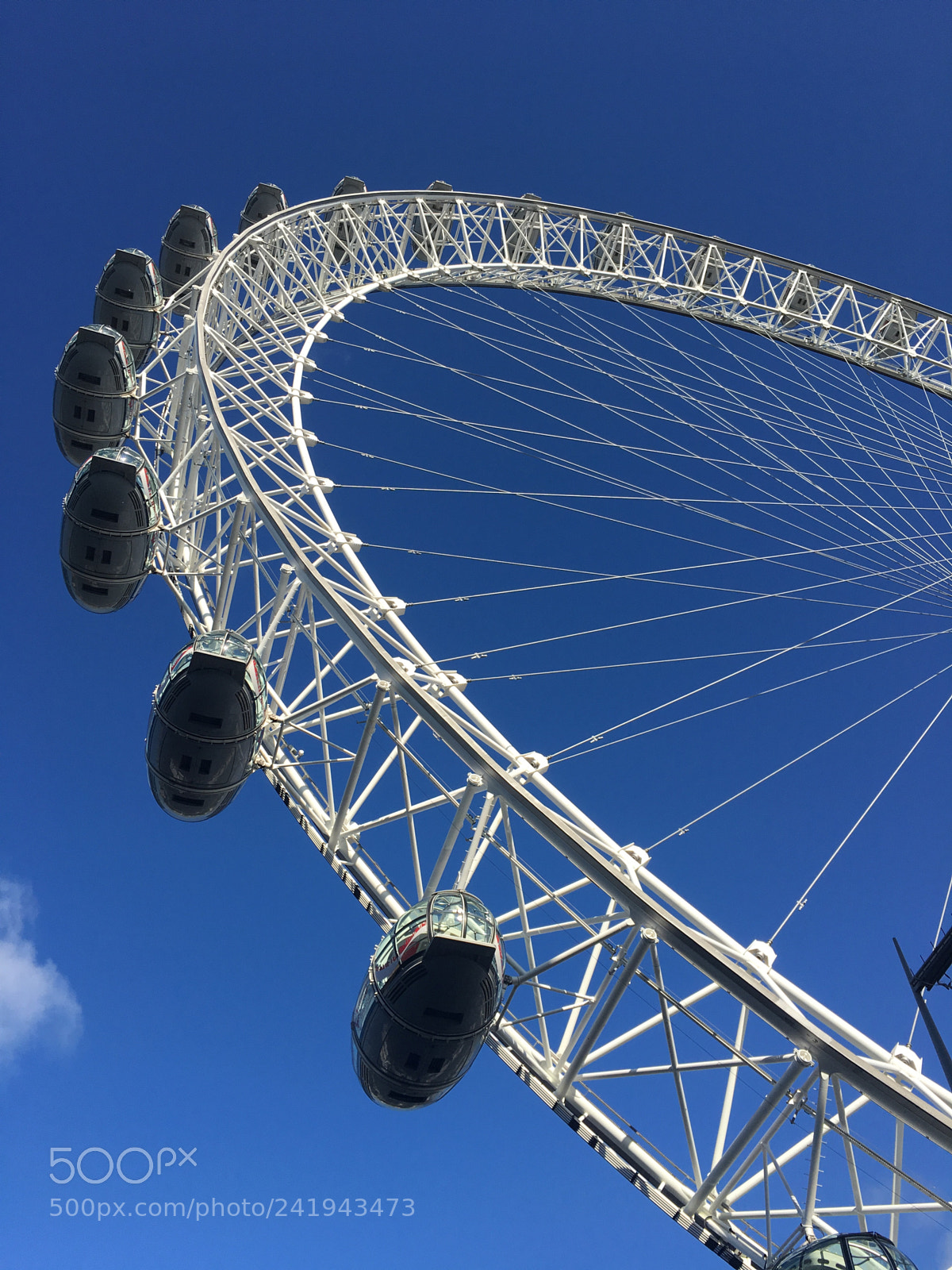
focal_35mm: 29
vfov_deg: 61.7
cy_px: 635
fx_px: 1063
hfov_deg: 48.2
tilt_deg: +58.0
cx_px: 476
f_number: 2.2
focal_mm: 4.15
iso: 25
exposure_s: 1/1508
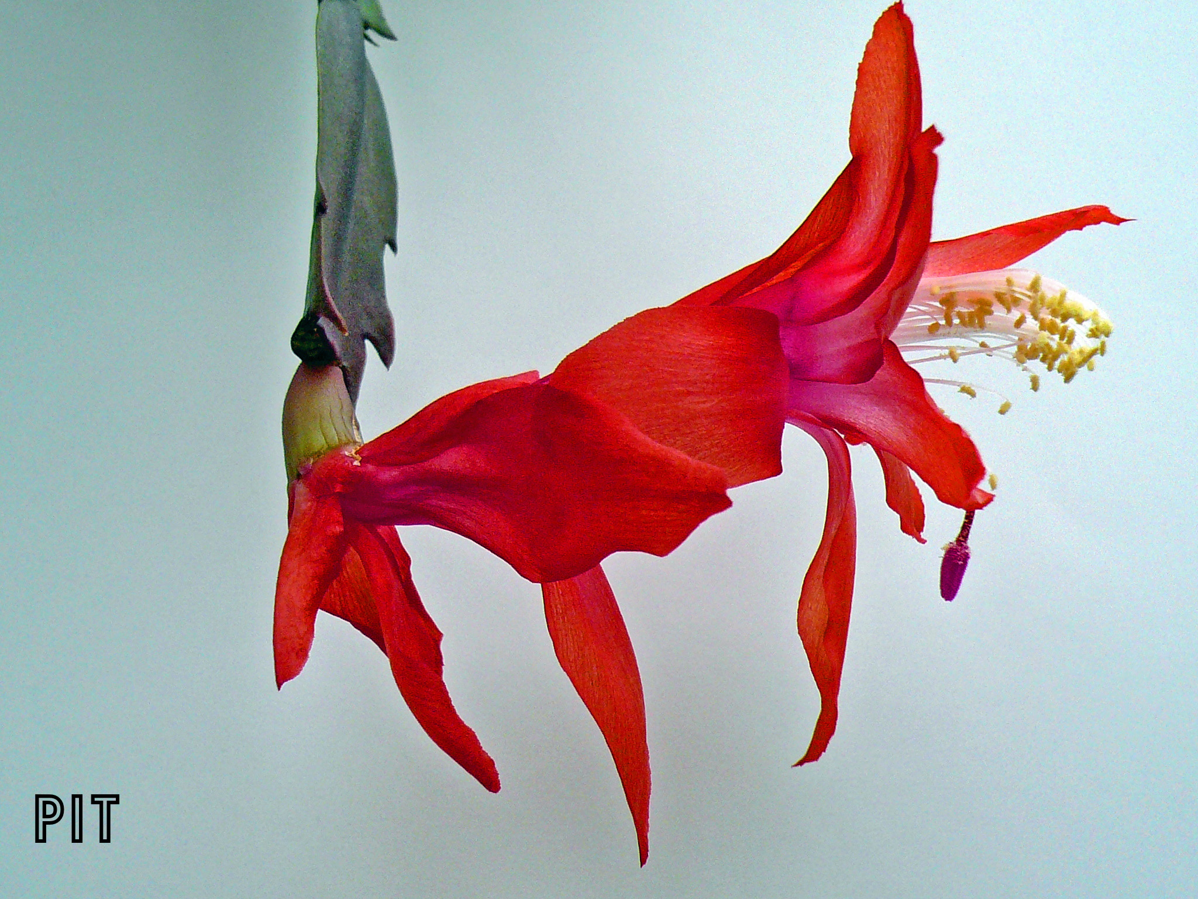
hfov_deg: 34.3
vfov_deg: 26.1
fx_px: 1938
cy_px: 450
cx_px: 599
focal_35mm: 56
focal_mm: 6.1
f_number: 3.1
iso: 100
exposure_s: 1/80
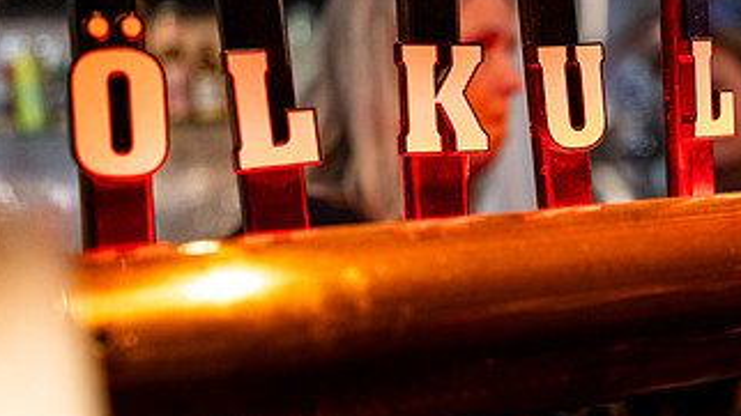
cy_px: 252
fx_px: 1297
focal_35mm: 66
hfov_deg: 31.2
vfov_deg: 18.2
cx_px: 582
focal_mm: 35
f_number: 1.4
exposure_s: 1/160
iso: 4000
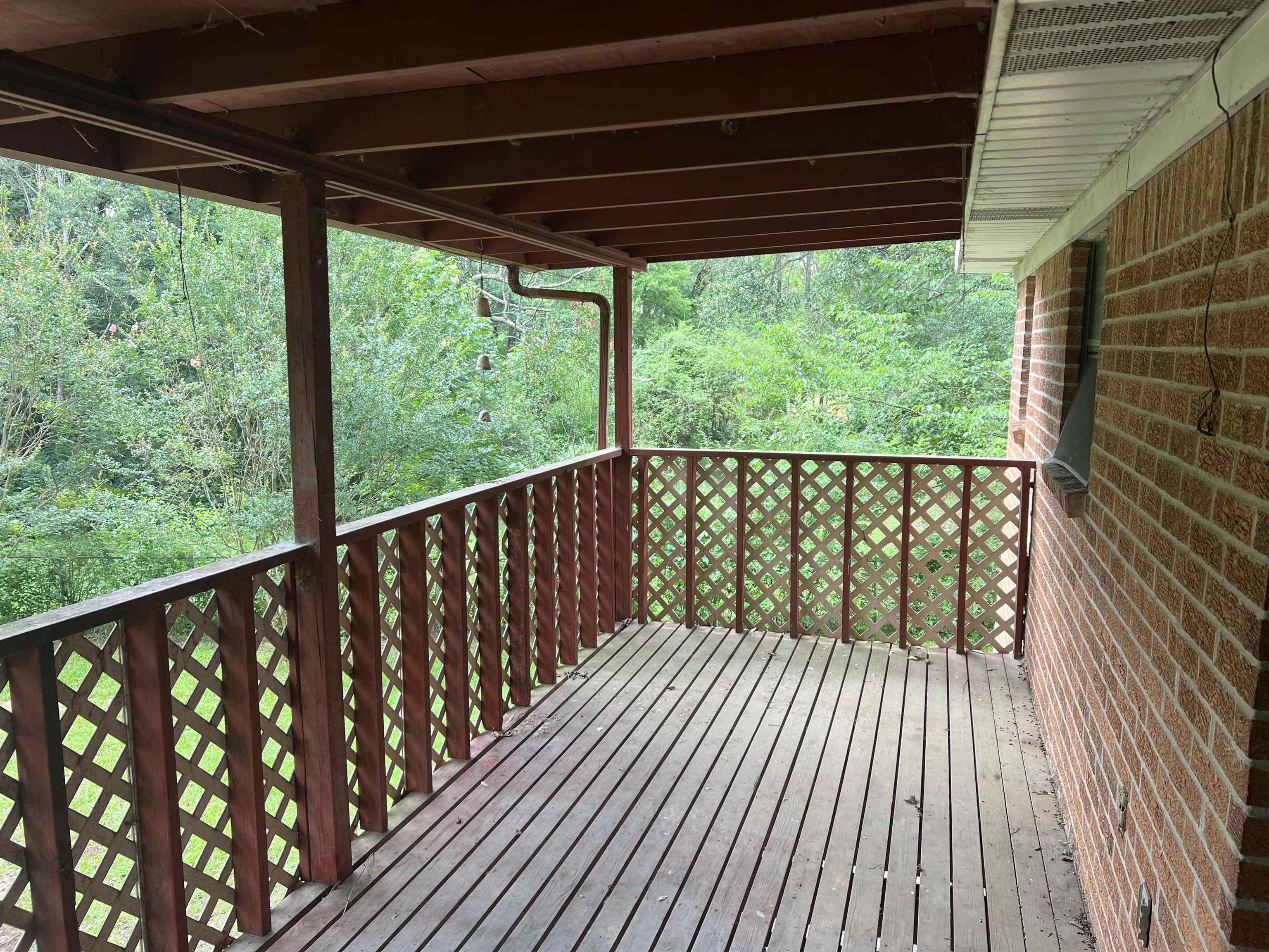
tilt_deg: -7.9
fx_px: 953
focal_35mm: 26
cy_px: 476
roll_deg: -0.3
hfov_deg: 67.3
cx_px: 634
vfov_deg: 53.1
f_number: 1.5
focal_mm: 5.7
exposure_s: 1/121
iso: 40
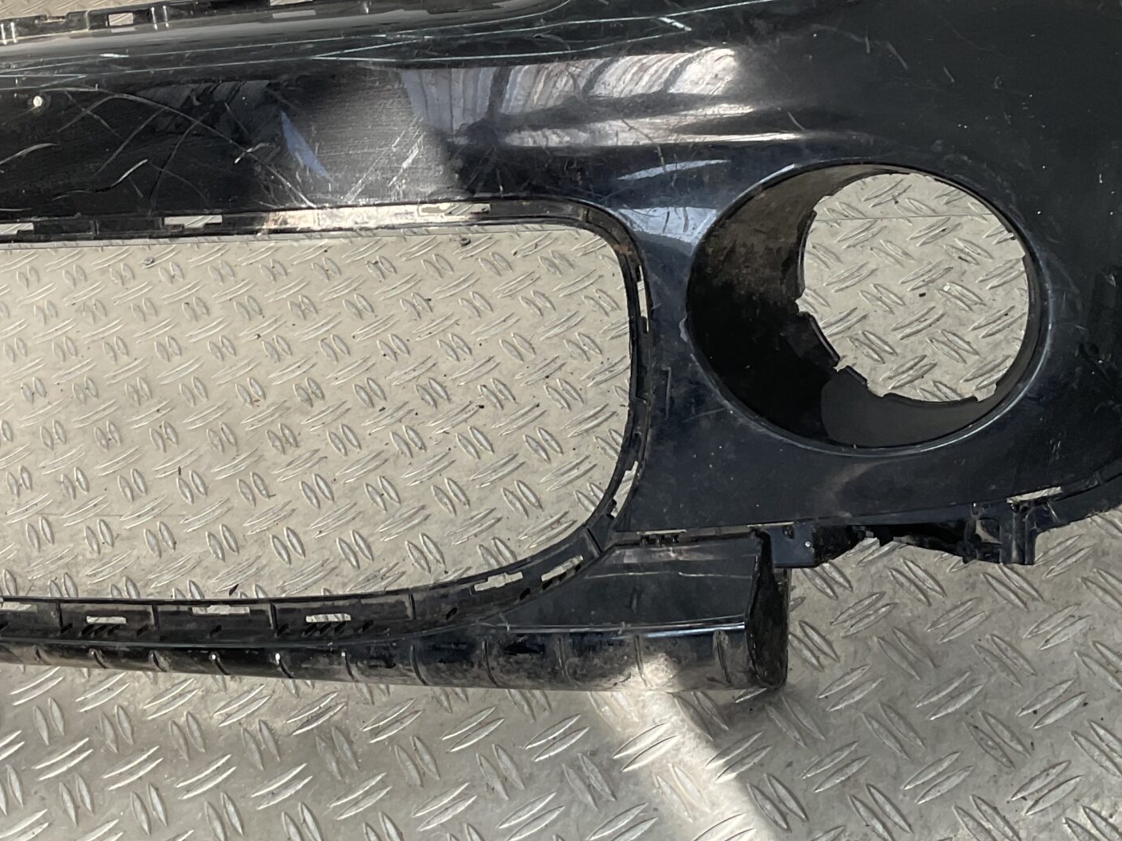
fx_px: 1718
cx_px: 479
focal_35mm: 53
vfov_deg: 27.0
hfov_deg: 36.1
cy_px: 158
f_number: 1.8
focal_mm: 3
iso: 16
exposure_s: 1/173
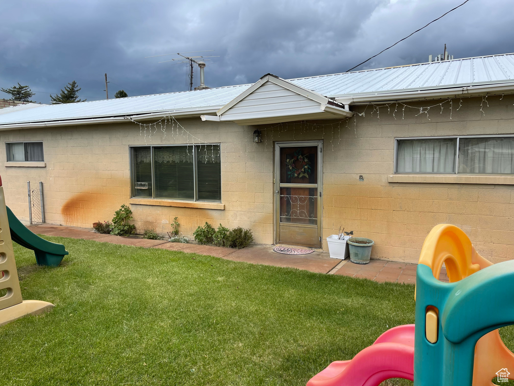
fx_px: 371
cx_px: 257
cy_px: 193
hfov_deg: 69.4
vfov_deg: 54.9
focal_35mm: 25
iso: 32
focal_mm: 5.1
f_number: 1.6
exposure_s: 1/2049
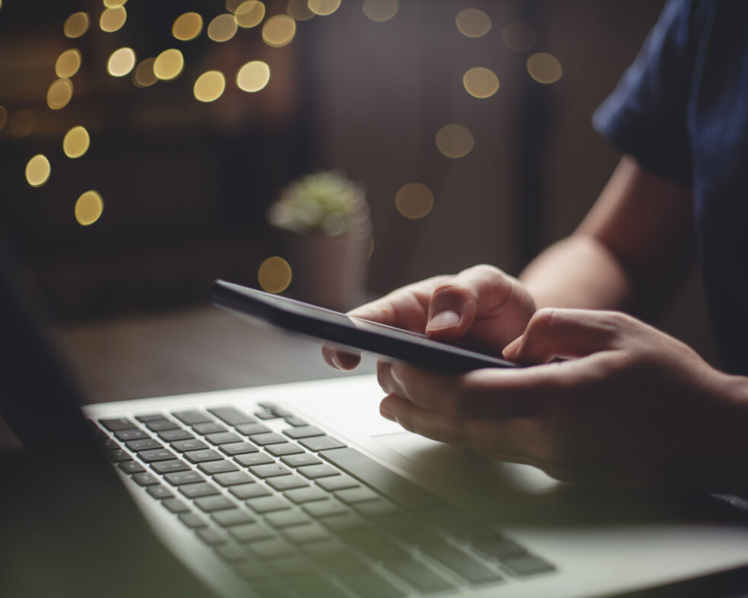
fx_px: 1262
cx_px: 425
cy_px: 300
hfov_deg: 33.0
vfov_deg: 26.7
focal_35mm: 57
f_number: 1.8
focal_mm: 50
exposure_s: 1/100
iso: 250
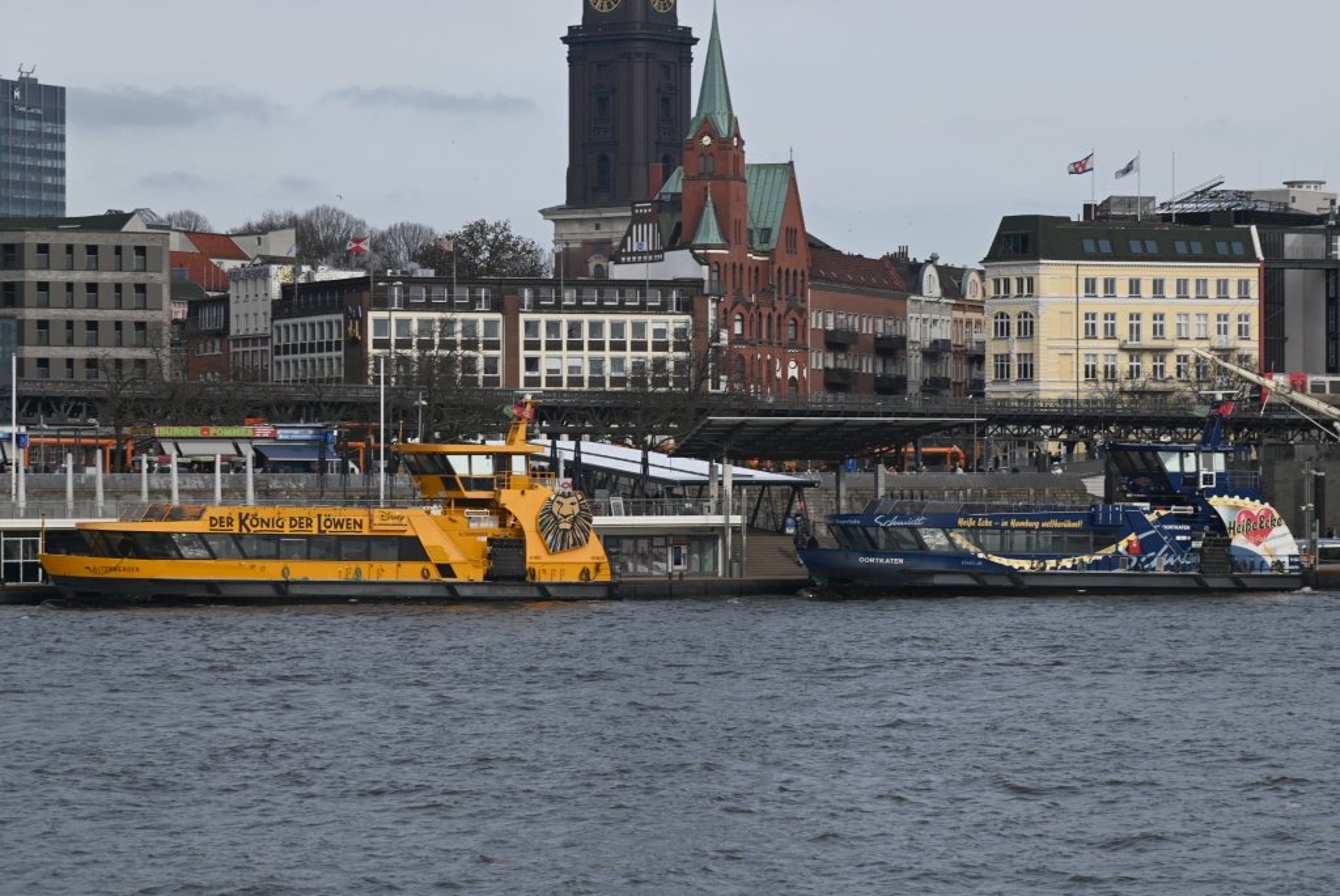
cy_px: 448
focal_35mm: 120
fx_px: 4471
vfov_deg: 11.4
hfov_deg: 17.0
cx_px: 670
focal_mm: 120
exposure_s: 1/400
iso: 100
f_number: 7.1
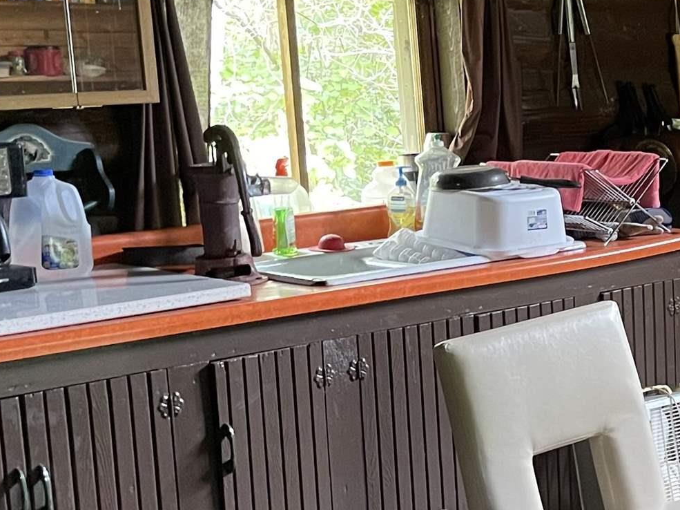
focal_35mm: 78
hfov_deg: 22.4
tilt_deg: -9.4
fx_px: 1532
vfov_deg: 18.9
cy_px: 278
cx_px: 885
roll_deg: -0.1
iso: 640
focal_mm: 5.1
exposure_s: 1/40
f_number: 1.6
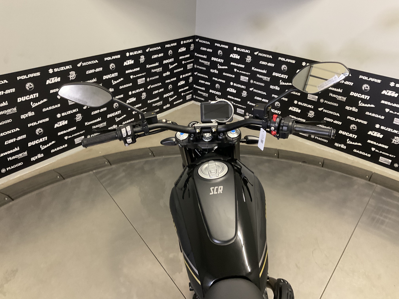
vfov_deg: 48.2
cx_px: 200
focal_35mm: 29
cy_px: 150
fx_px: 334
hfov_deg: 61.7
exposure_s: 1/40
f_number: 1.8
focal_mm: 3
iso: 250
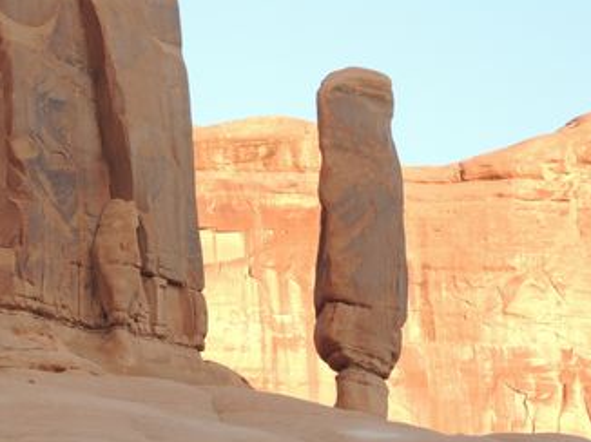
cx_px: 160
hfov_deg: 8.7
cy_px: 272
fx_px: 3890
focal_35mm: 228
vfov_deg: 6.5
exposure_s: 1/500
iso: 400
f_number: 4.4
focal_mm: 25.8
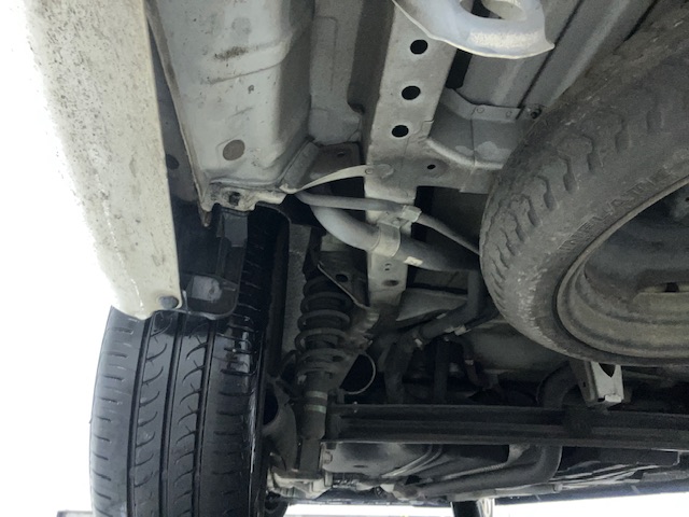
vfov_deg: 58.9
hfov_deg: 73.9
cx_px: 344
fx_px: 458
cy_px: 258
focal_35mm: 23
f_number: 2.2
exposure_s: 1/50
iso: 200
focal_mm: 2.71
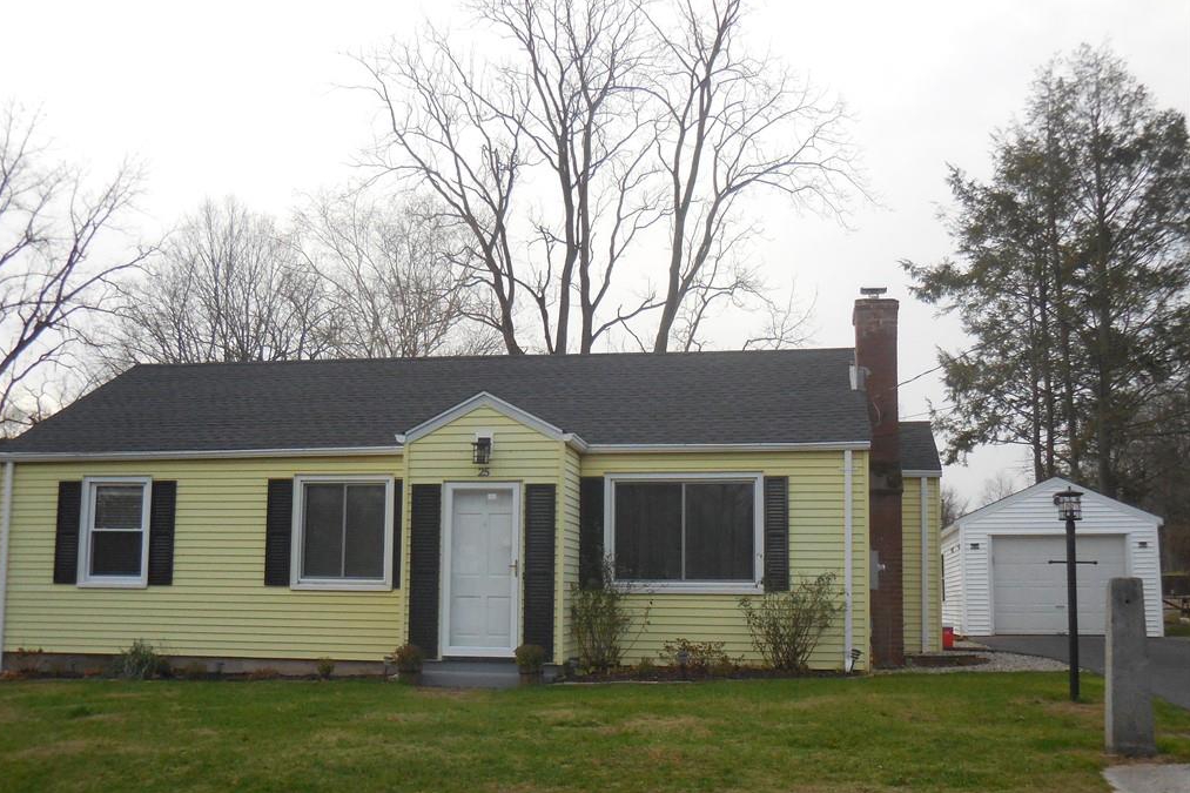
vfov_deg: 32.6
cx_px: 592
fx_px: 1355
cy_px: 439
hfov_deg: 47.4
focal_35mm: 41
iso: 400
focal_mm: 7
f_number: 3.9
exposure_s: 1/1000
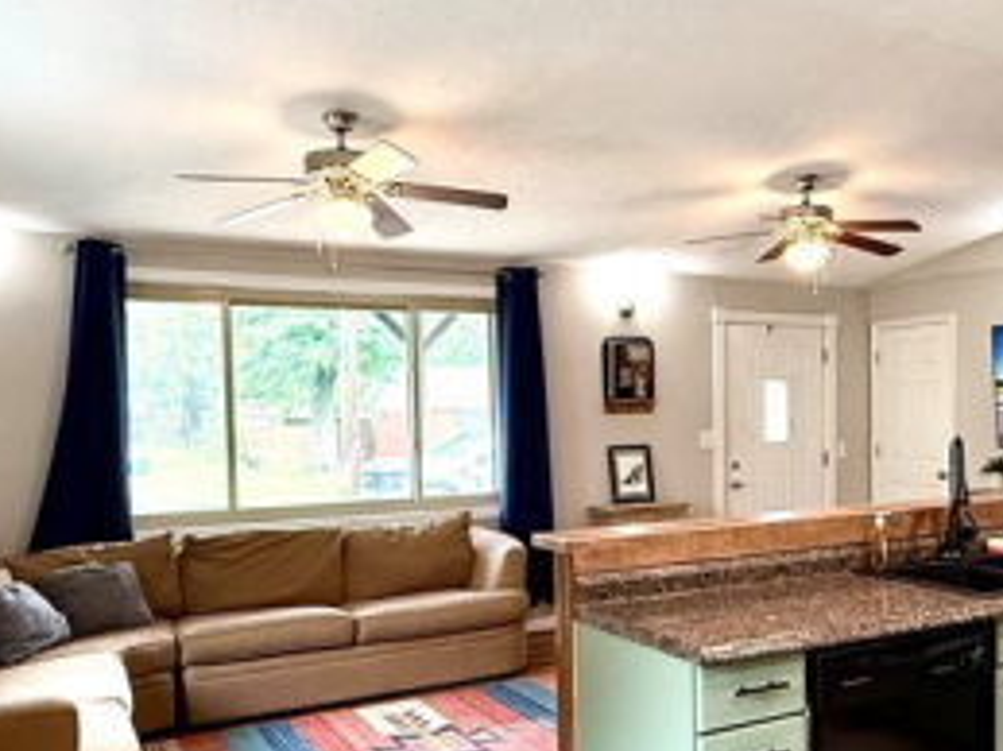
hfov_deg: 49.9
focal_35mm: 36
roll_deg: +1.1
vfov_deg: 39.4
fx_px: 1043
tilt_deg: -1.9
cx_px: 714
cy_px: 457
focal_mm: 2.22
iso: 250
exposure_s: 1/120
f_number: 2.2
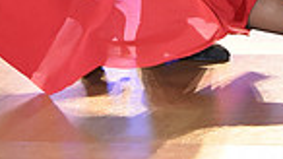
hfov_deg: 6.9
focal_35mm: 312
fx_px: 2340
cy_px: -250
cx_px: 20
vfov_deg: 3.8
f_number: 5
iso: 2000
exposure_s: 1/250
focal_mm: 75
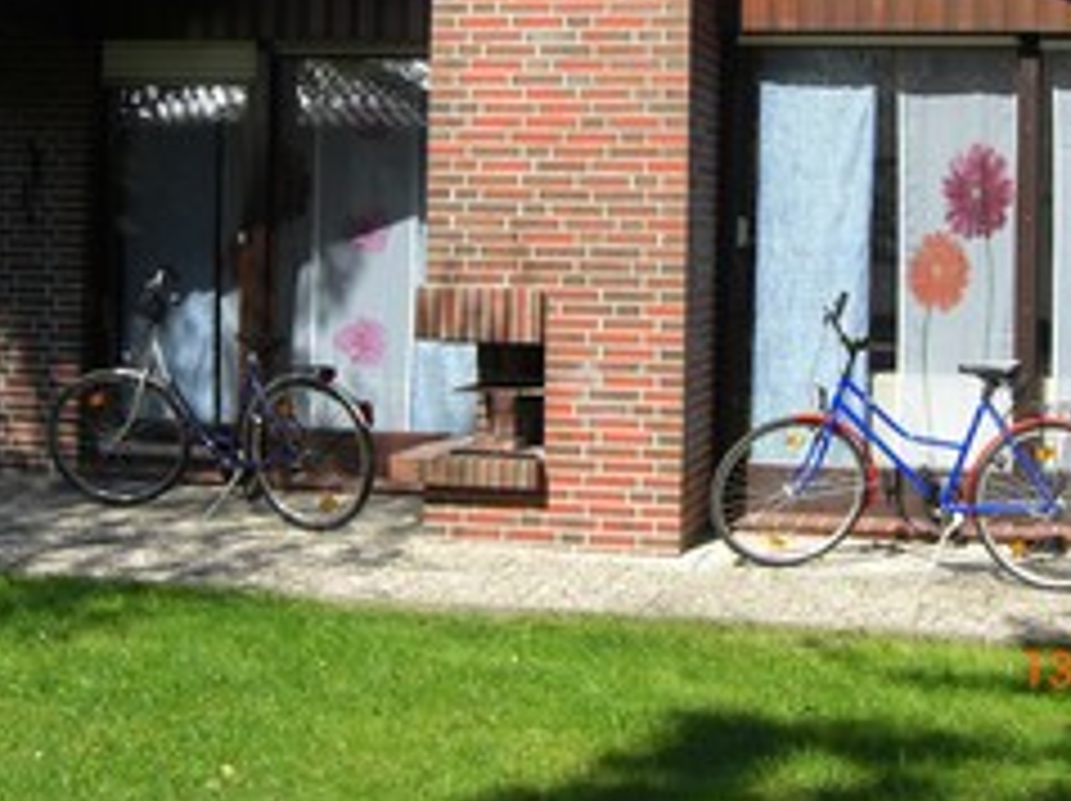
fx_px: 1978
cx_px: 670
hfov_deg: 30.2
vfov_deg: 22.5
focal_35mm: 64
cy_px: 135
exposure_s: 1/500
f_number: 4
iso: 80
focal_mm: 7.9
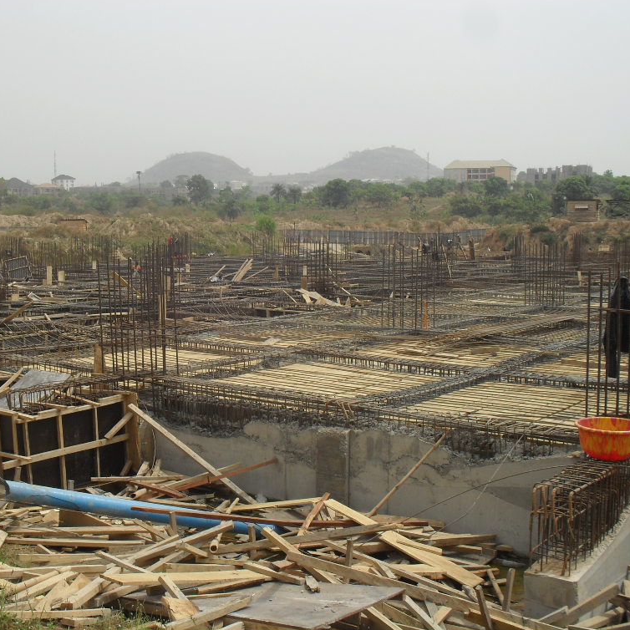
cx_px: 246
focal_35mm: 42
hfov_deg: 39.8
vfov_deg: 40.0
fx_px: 865
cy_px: 318
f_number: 8.4
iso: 100
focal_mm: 6.3
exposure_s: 1/250
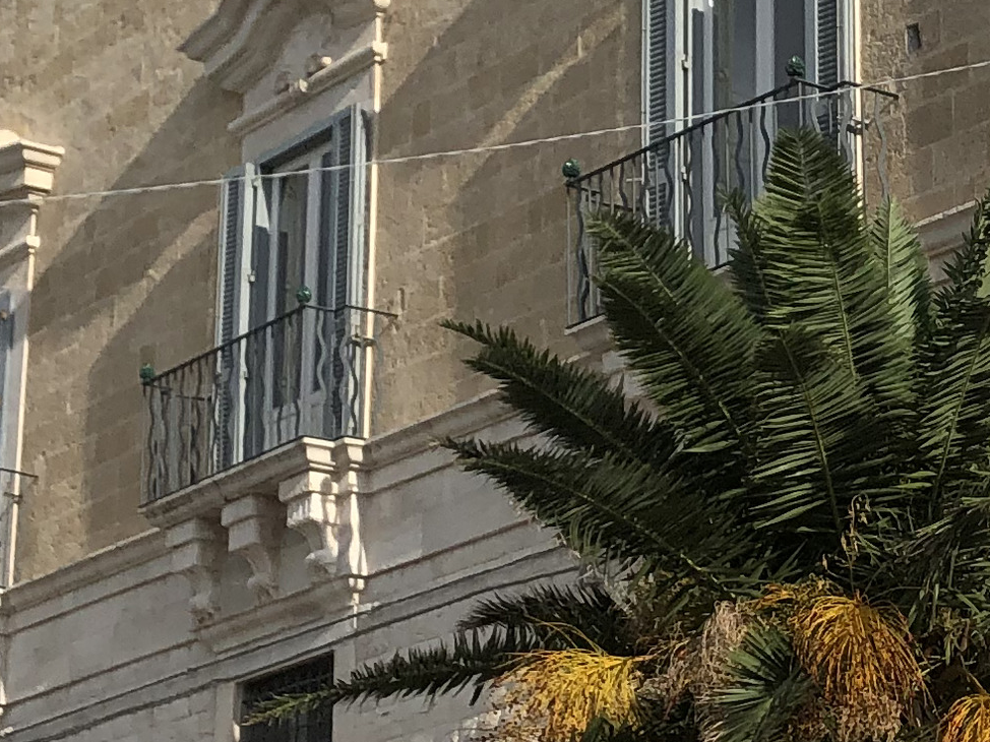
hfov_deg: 16.9
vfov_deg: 12.9
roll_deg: +2.2
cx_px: 876
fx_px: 3288
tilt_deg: +16.2
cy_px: 404
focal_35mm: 115
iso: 25
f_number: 1.8
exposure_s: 1/4425
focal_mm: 4
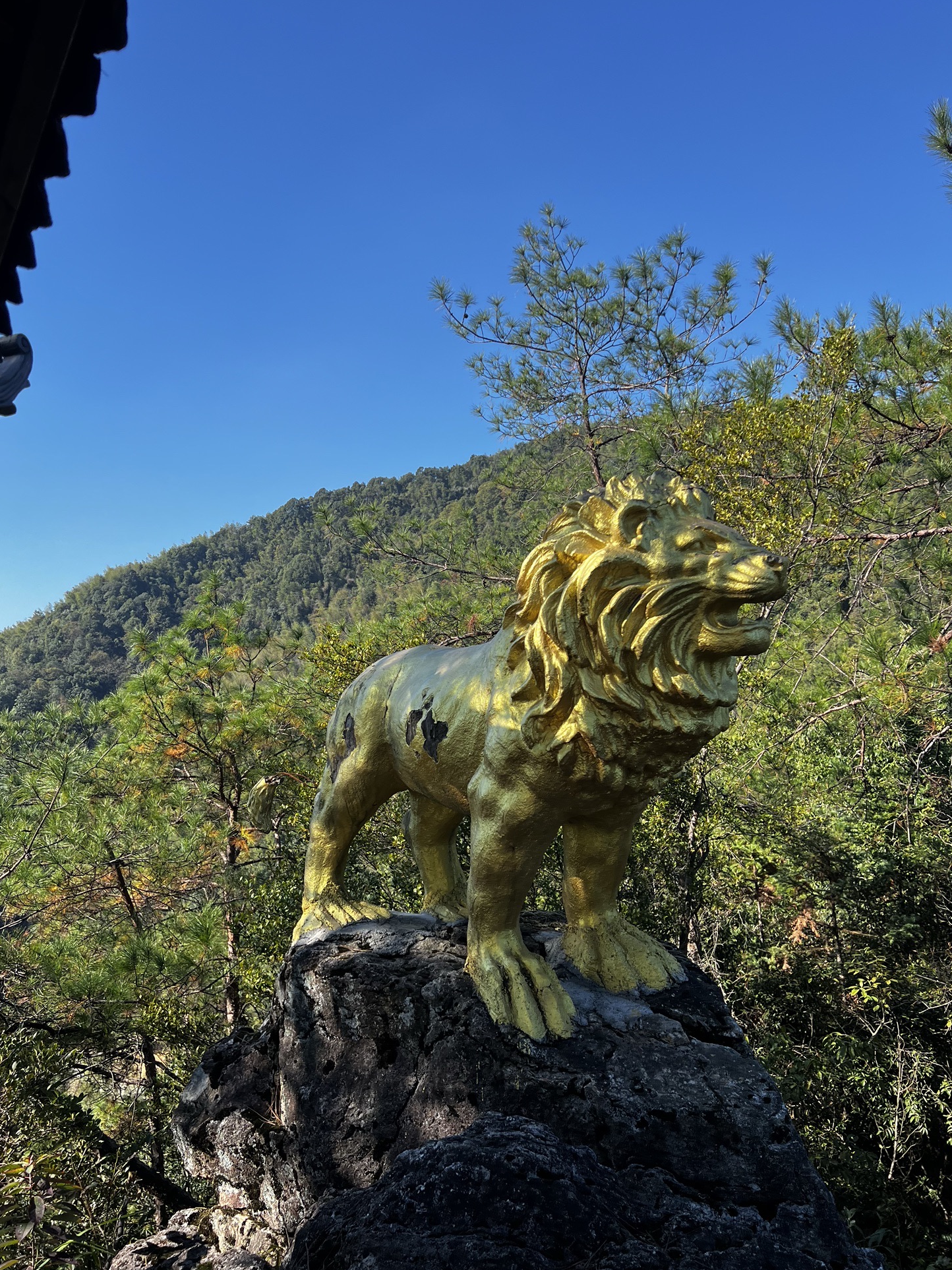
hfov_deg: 51.3
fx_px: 990
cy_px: 630
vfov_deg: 65.3
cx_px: 483
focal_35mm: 27
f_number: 1.5
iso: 50
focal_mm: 5.7
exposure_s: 1/1869
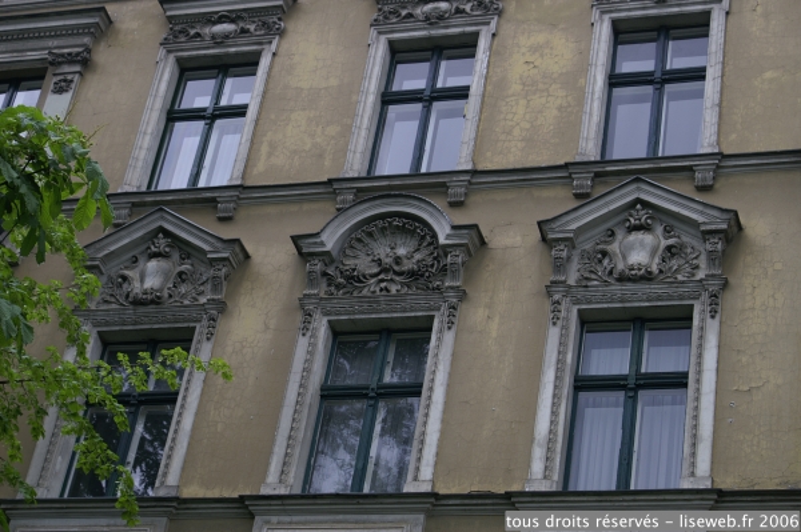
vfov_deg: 15.2
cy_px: 266
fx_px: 2001
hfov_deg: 22.6
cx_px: 400
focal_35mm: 90
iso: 100
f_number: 6.3
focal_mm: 60
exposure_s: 1/40
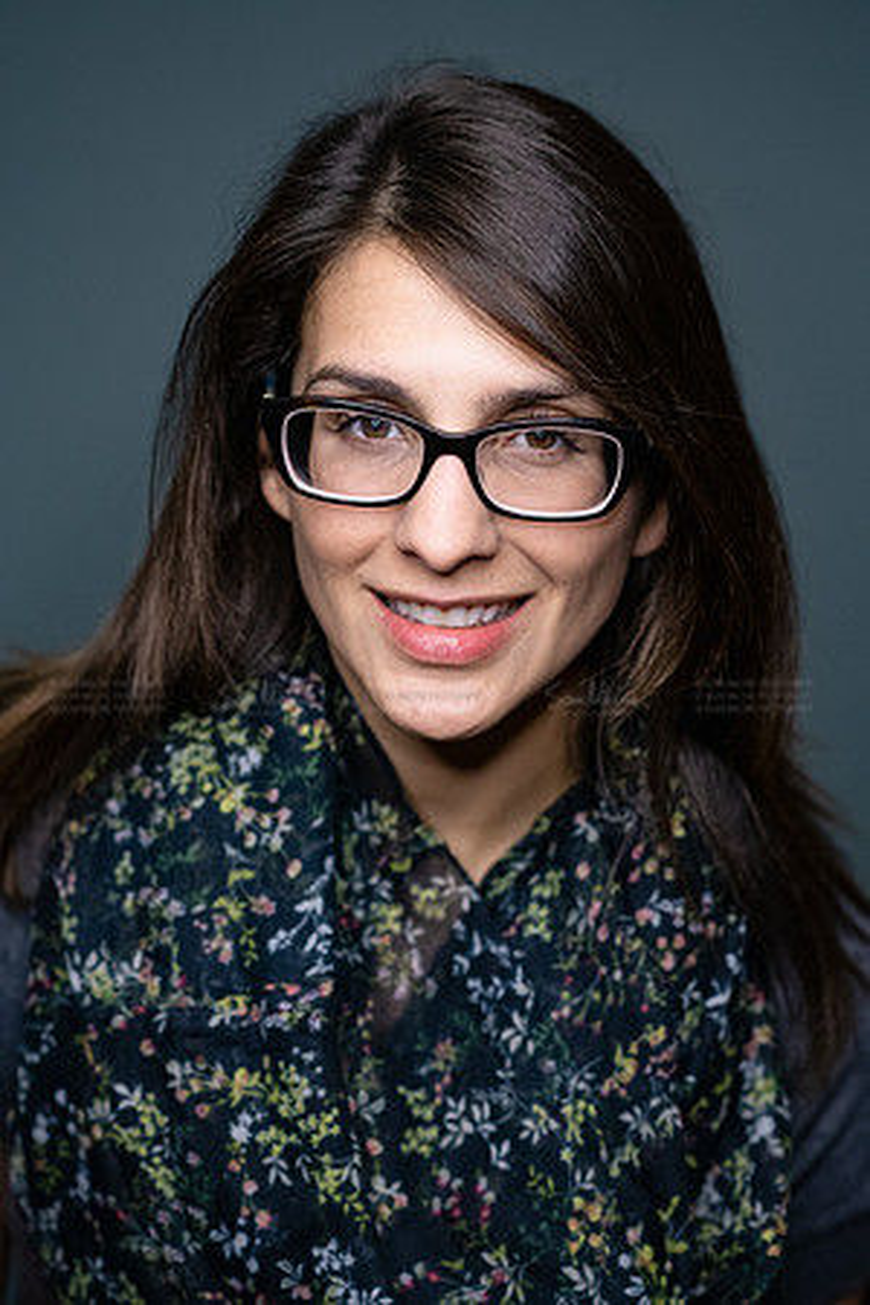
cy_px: 652
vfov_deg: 23.9
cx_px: 435
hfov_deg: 16.1
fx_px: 3081
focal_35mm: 85
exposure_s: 1/320
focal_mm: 85
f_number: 3.5
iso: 2000
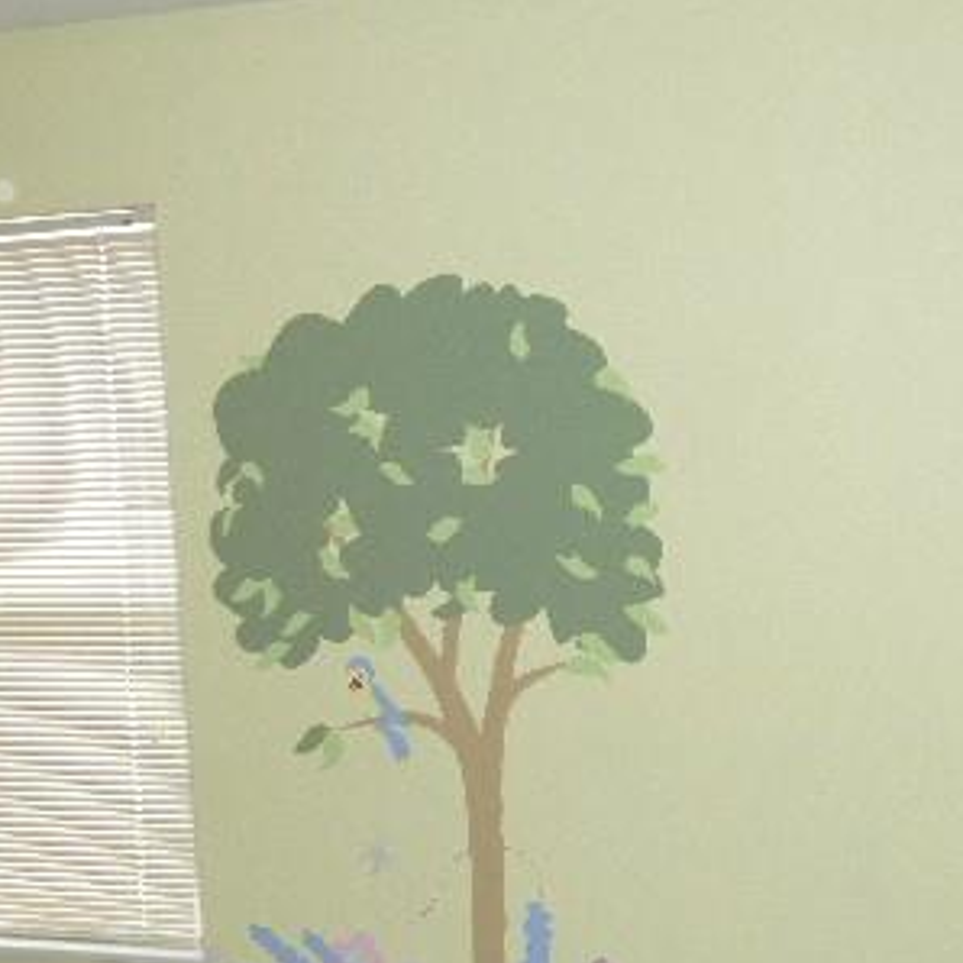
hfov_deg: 29.9
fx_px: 1794
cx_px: 633
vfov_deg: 29.8
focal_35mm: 57
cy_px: 666
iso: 200
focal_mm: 5.4
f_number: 3.5
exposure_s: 1/30
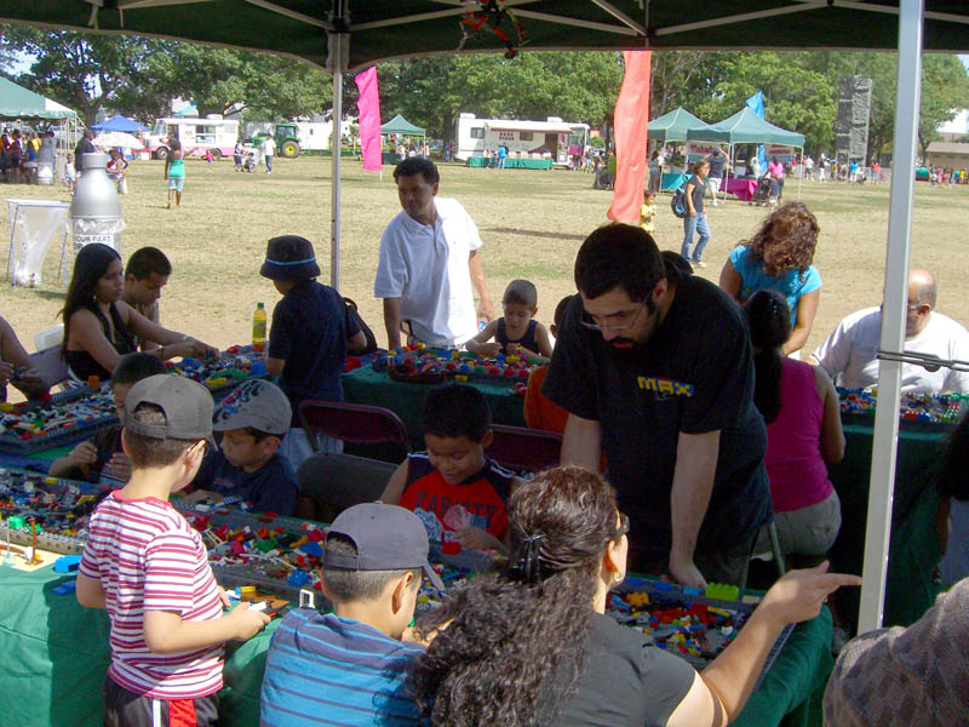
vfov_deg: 31.5
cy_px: 364
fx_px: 1288
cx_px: 484
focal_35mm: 46
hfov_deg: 41.2
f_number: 8.8
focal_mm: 9.5
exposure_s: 1/250
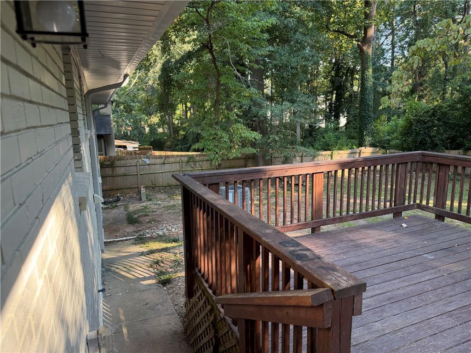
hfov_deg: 71.6
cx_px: 236
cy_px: 176
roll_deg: +2.4
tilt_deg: -11.5
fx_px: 327
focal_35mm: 24
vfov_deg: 56.8
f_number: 1.78
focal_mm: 6.76
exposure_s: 1/217
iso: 160
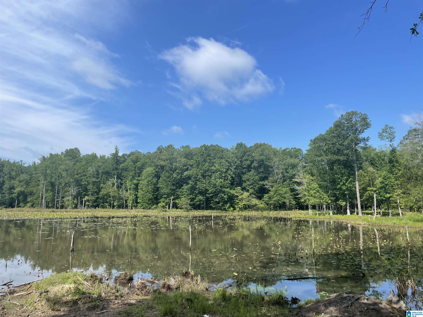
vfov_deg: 53.1
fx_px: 318
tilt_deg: +5.4
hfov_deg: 67.3
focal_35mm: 26
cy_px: 158
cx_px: 212
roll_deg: +0.6
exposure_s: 1/2959
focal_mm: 4.2
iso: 32
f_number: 1.6
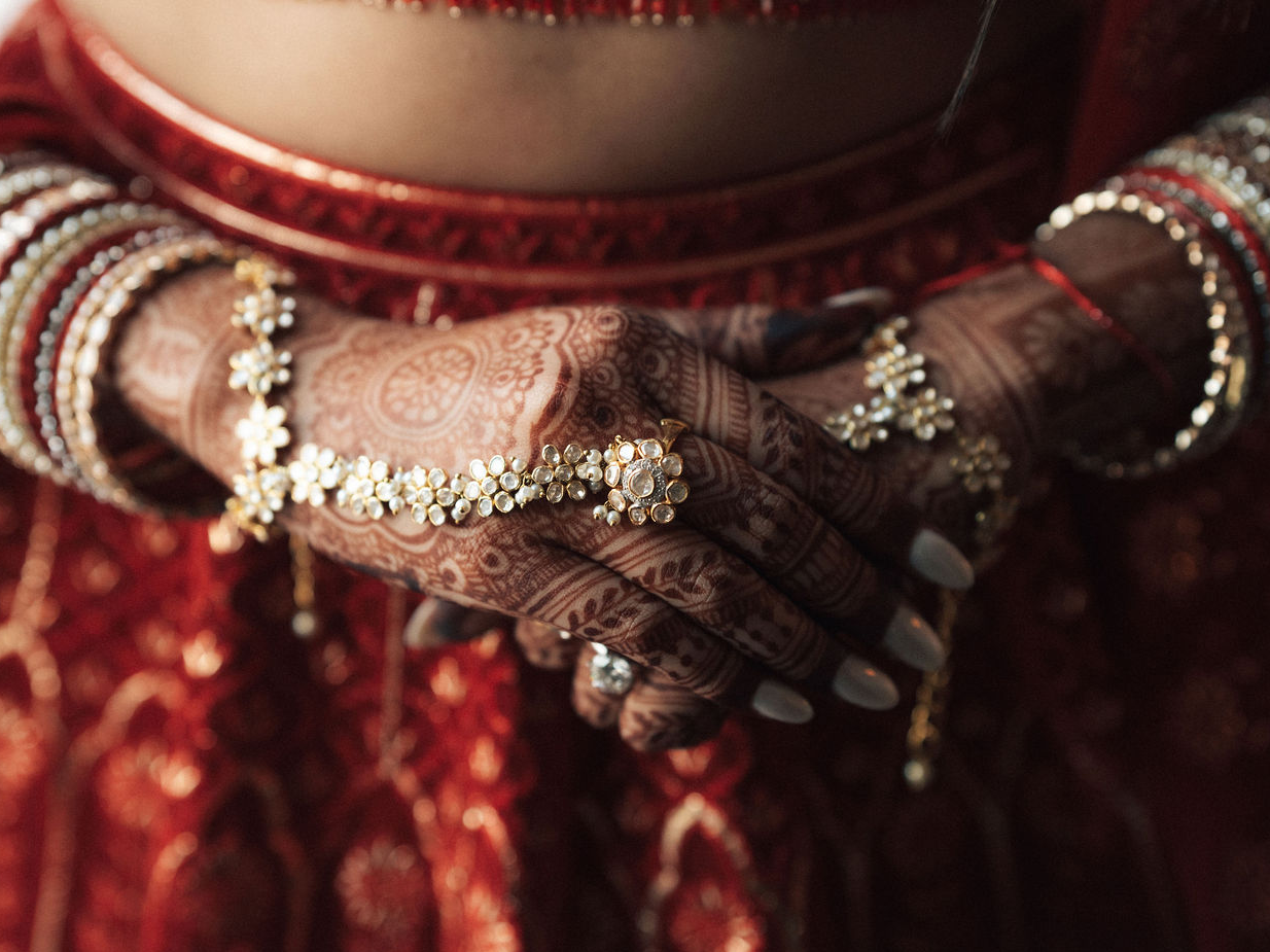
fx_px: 3888
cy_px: 426
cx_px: 604
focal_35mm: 106
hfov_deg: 18.5
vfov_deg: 14.0
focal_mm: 85
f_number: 2.2
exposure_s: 1/320
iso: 1600
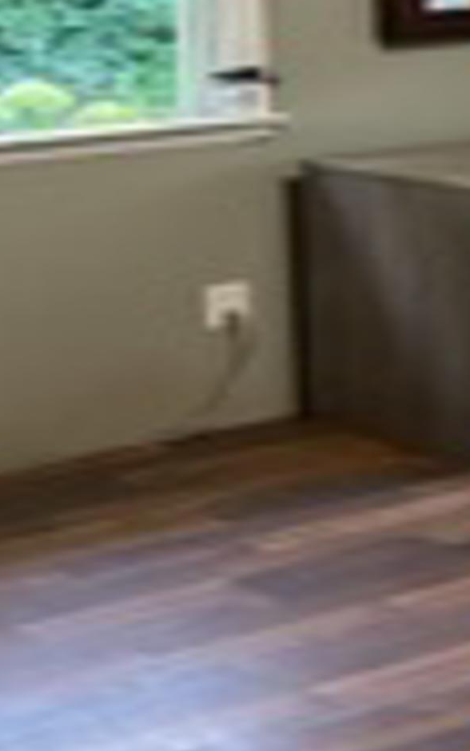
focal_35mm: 90
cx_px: 381
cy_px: 164
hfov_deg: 14.4
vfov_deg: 22.8
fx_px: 1845
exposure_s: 1/60
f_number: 1.5
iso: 320
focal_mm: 5.7
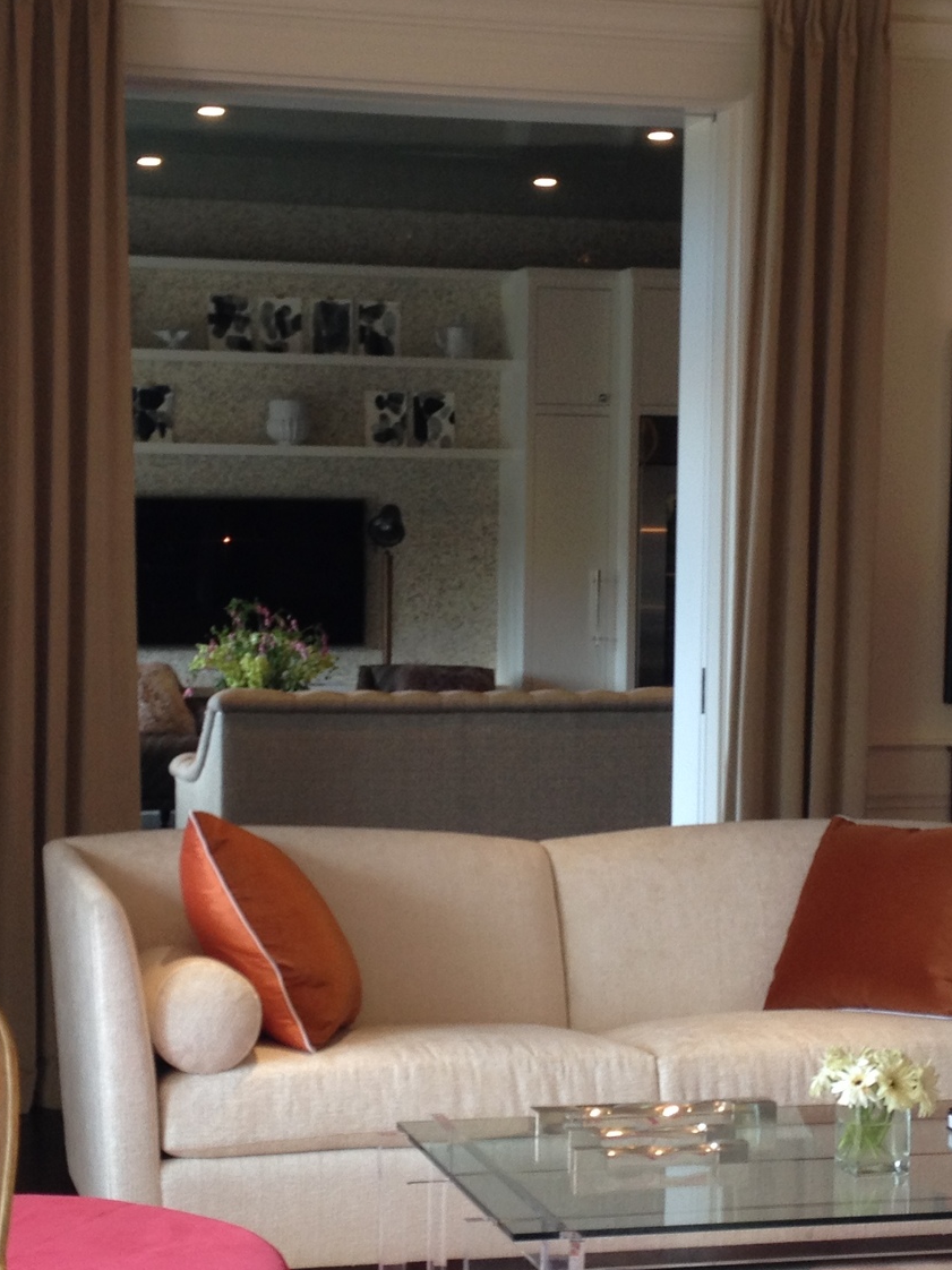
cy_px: 689
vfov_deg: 25.0
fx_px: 2861
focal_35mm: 78
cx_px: 458
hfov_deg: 18.9
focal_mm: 4.28
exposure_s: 1/40
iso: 50
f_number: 2.4
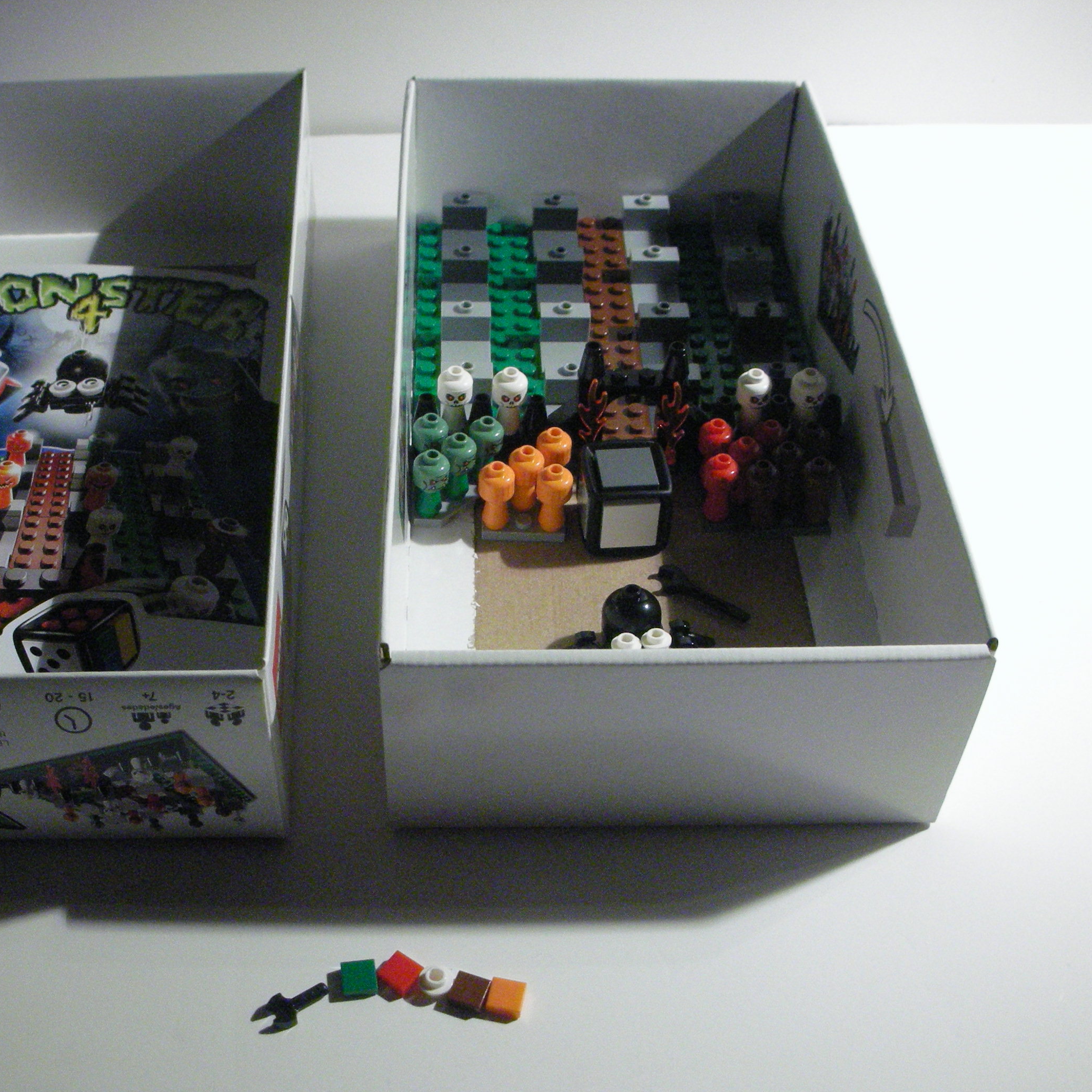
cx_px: 382
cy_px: 554
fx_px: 1499
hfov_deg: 39.6
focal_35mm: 42
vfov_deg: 40.0
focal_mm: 5.8
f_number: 3
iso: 400
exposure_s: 1/71.7
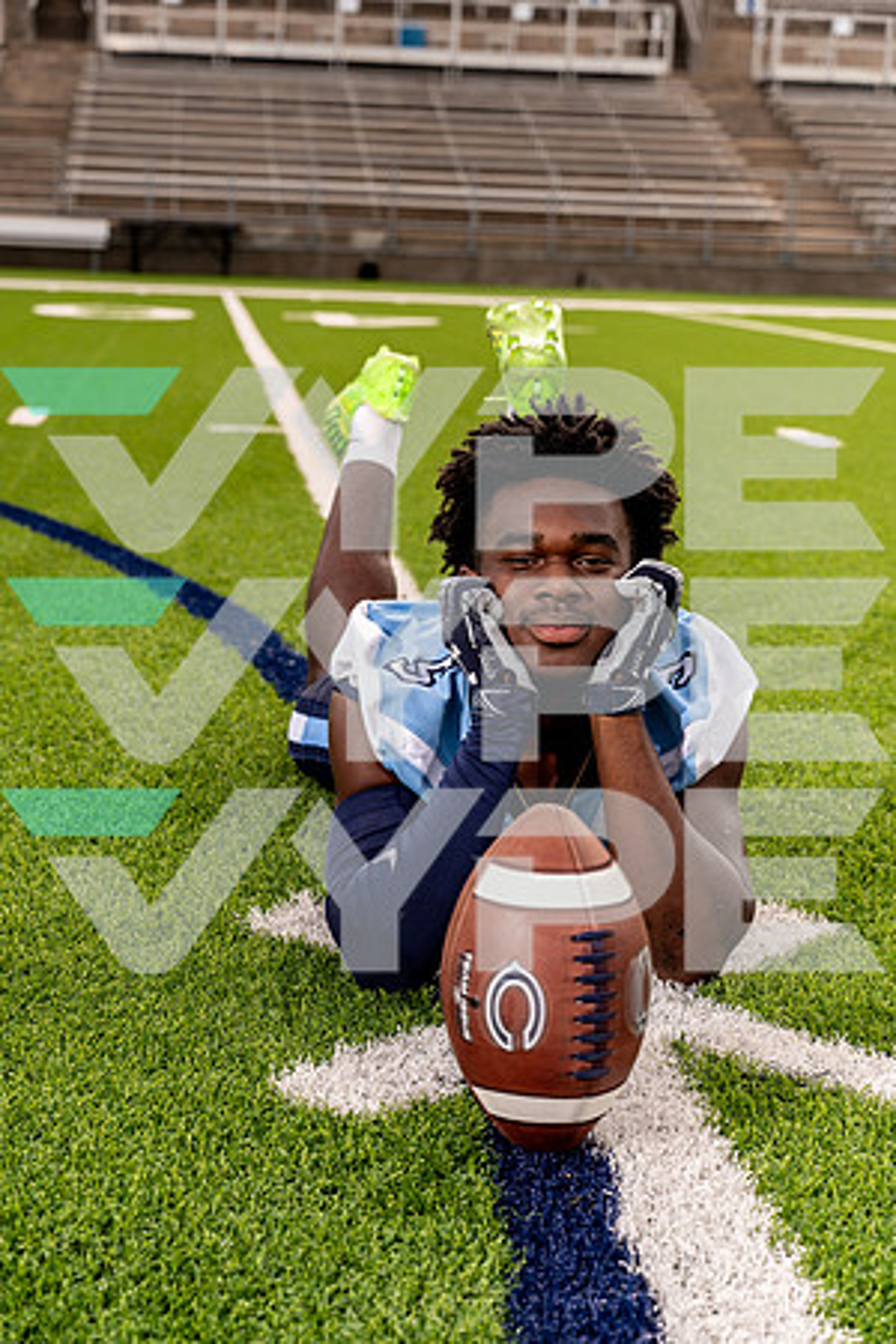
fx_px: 2389
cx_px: 448
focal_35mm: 64
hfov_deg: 21.2
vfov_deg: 31.4
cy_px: 672
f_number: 5.6
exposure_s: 1/250
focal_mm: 64
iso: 100
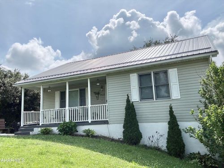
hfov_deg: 60.0
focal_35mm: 30
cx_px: 112
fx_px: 194
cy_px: 84
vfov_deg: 46.8
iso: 25
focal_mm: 2.69
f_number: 1.9
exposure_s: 1/3831
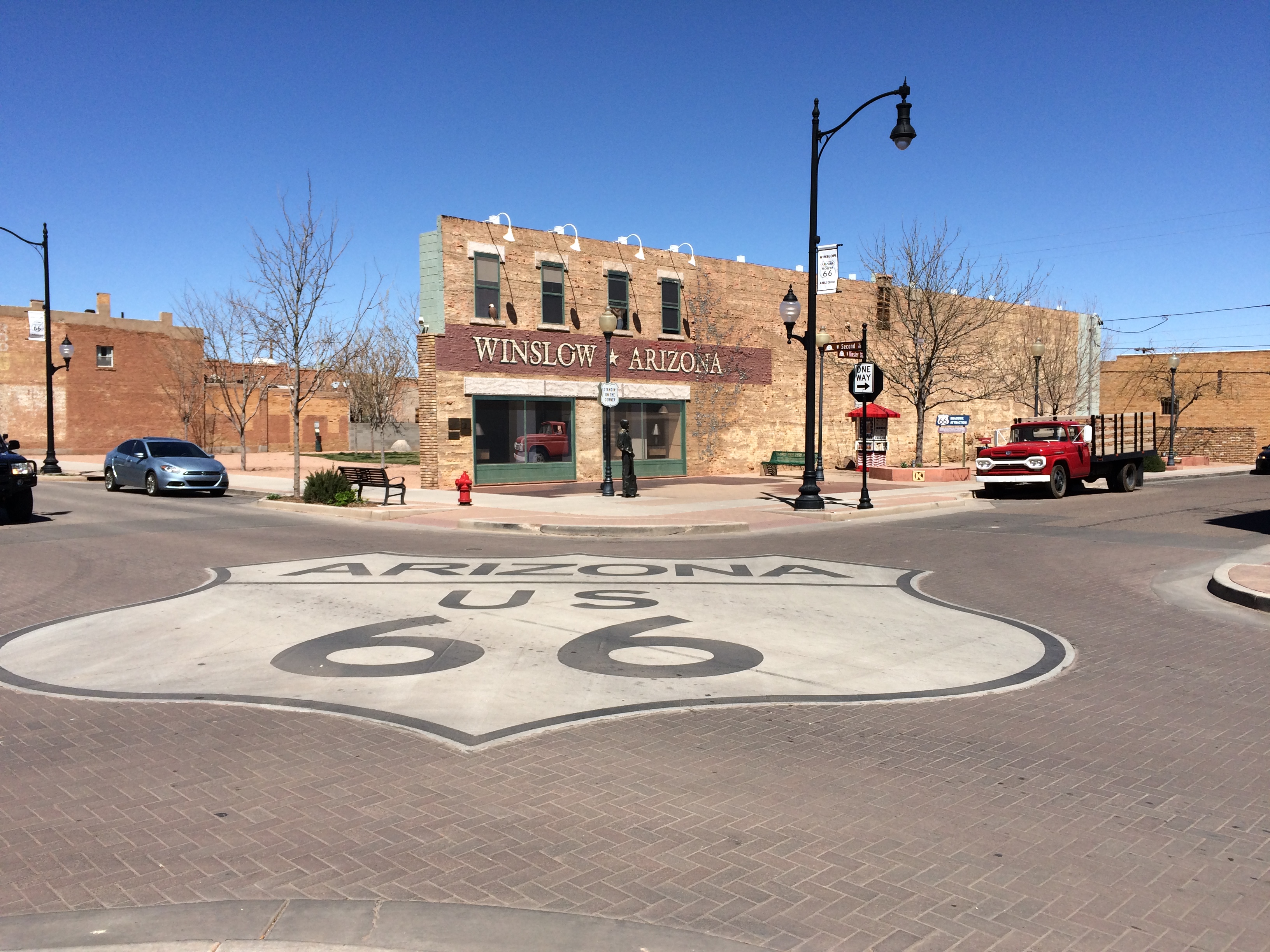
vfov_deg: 48.2
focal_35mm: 29
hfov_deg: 61.7
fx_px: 1064
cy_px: 476
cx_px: 635
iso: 32
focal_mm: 4.15
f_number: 2.2
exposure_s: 1/2740
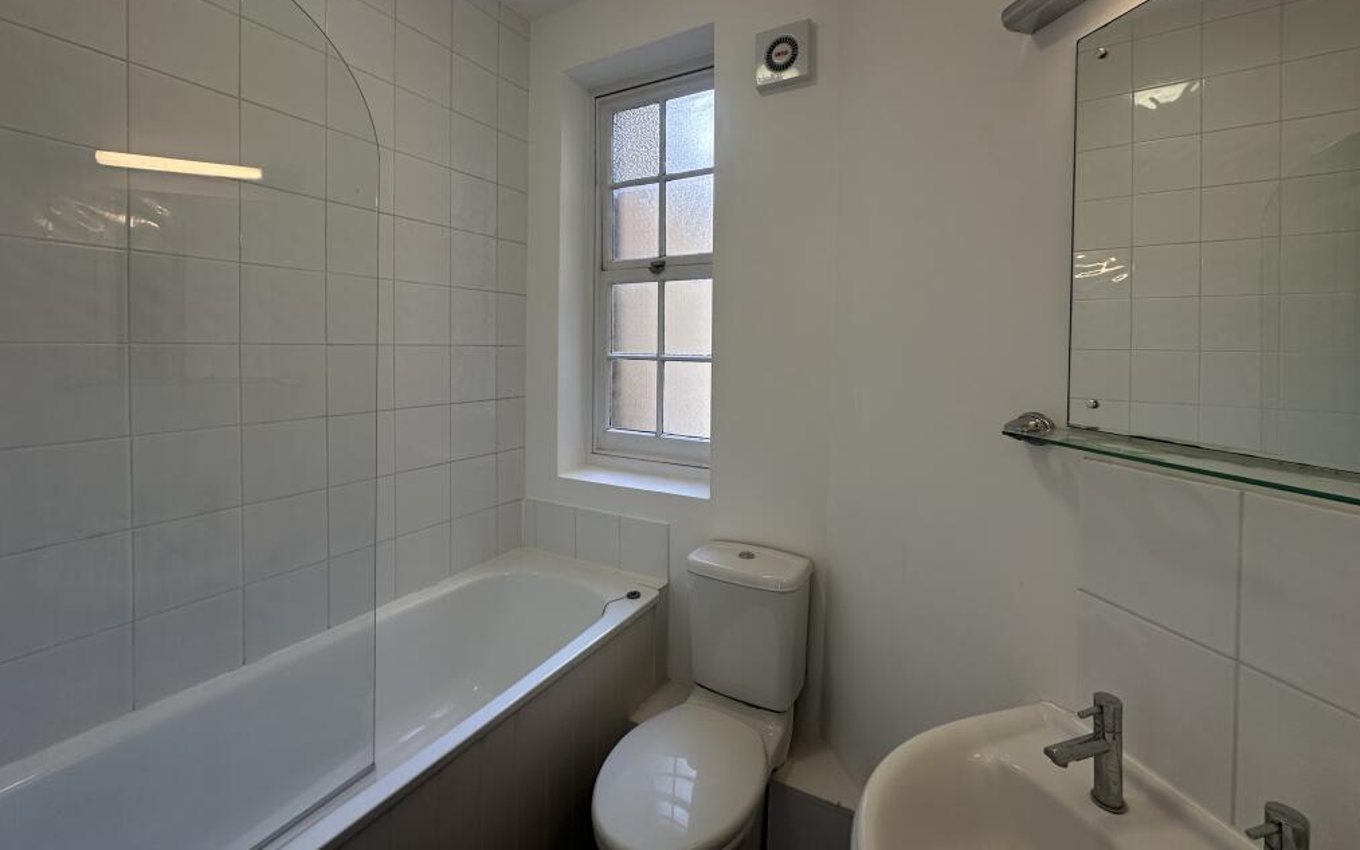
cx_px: 677
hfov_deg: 101.5
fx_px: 556
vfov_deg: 74.2
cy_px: 356
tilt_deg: -1.0
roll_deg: -0.5
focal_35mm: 15
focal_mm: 2.22
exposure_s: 1/100
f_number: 2.2
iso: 64
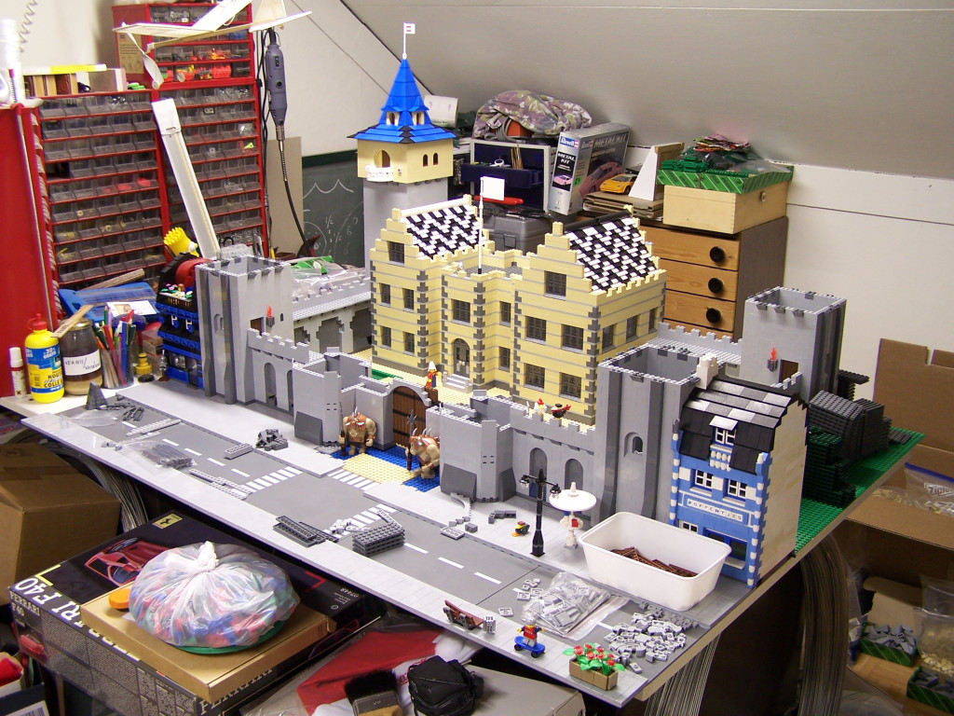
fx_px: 1047
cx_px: 477
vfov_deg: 37.7
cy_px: 358
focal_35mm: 38
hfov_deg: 49.0
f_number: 2.8
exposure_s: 1/6
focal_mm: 6.3
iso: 80
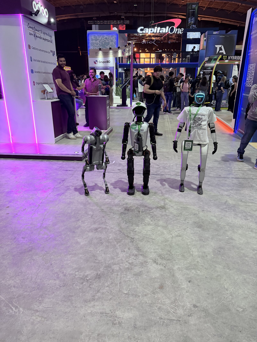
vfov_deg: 71.6
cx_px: 128
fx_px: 238
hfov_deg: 56.8
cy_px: 171
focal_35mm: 24
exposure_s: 1/60
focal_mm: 6.76
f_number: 1.78
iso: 200
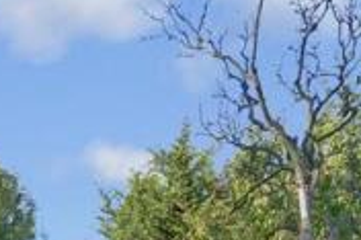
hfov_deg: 32.3
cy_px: 409
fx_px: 561
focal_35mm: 56
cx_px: -14
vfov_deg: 19.3
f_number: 5.6
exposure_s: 1/125
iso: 200
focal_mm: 10
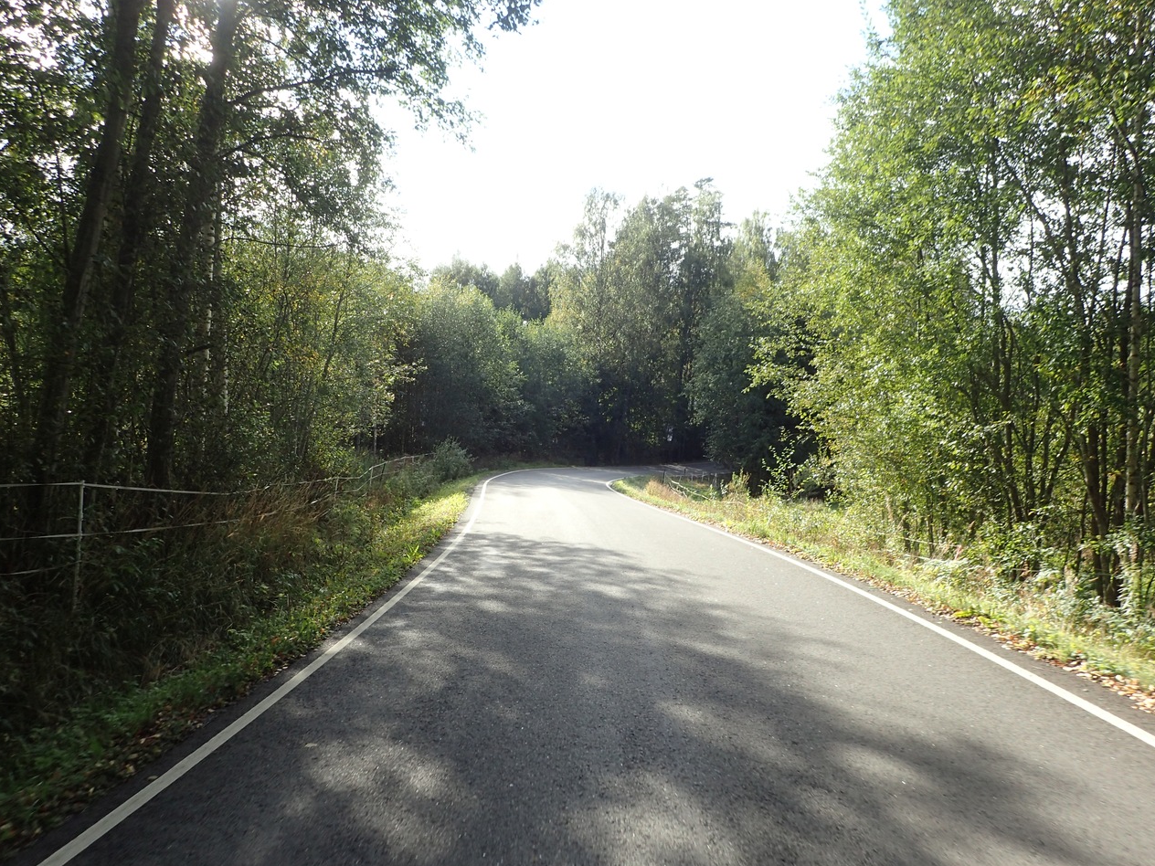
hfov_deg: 65.3
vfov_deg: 51.4
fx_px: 901
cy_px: 436
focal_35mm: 27
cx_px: 572
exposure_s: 1/400
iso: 100
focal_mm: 4.5
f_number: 2.8
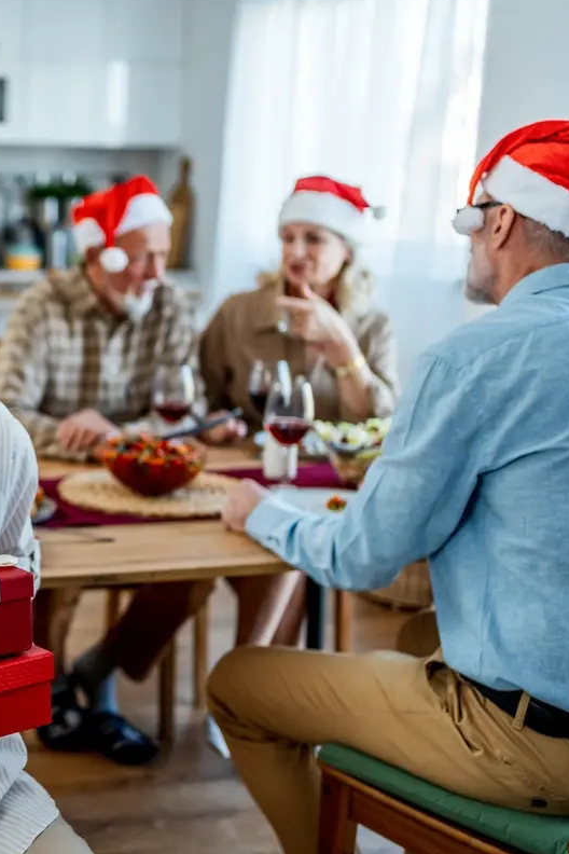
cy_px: 424
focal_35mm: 53
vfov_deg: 37.5
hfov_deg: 24.0
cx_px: -41
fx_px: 1256
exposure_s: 1/640
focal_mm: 35
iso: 500
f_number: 1.8
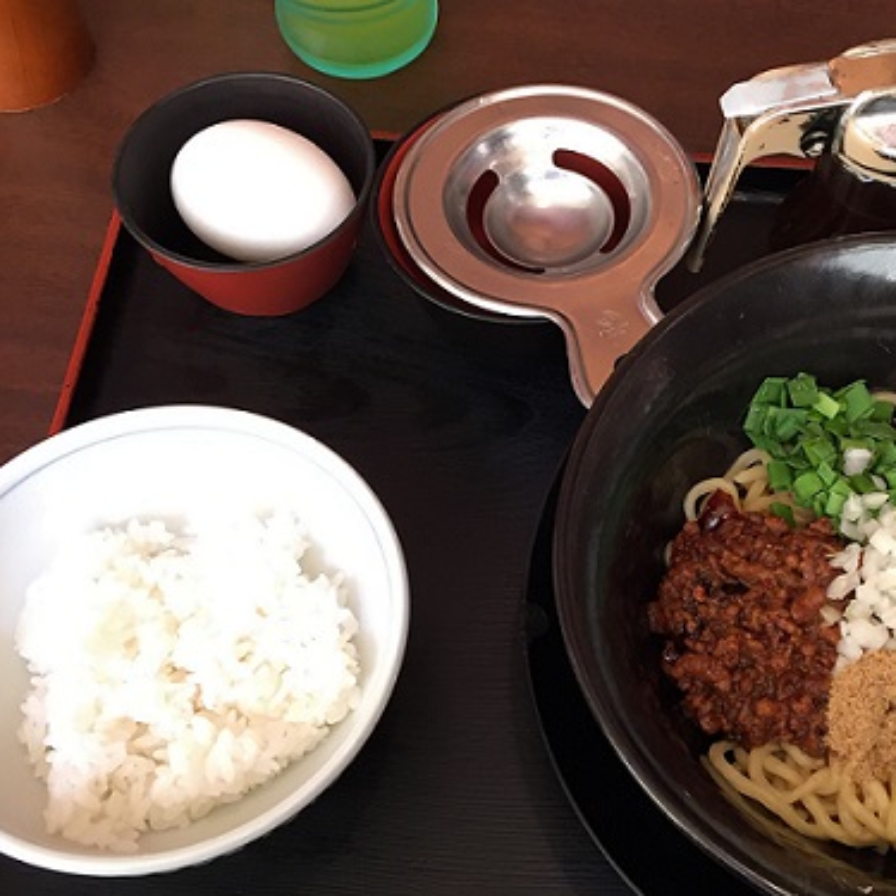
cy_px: 424
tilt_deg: -58.8
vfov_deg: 32.2
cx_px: 683
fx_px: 1552
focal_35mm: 53
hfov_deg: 31.6
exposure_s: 1/30
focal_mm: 4.15
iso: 32
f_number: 2.2
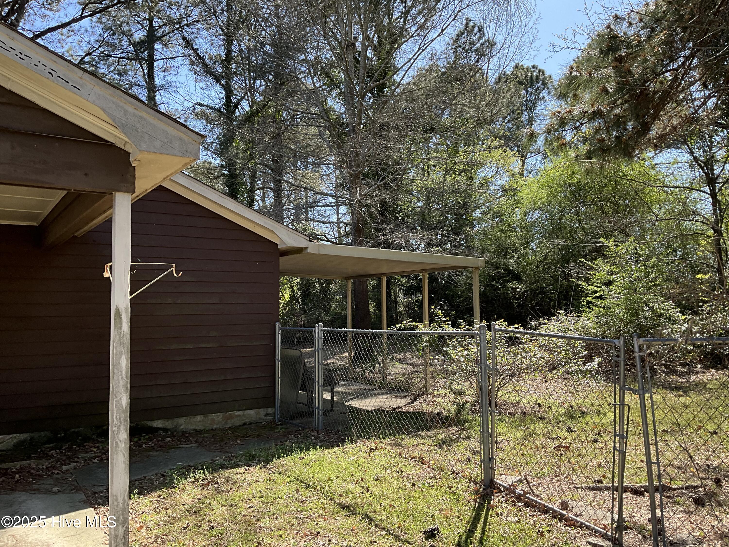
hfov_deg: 61.7
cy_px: 274
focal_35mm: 29
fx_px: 611
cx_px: 364
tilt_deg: +3.7
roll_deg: +0.3
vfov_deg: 48.2
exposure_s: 1/446
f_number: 1.8
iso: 25
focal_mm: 3
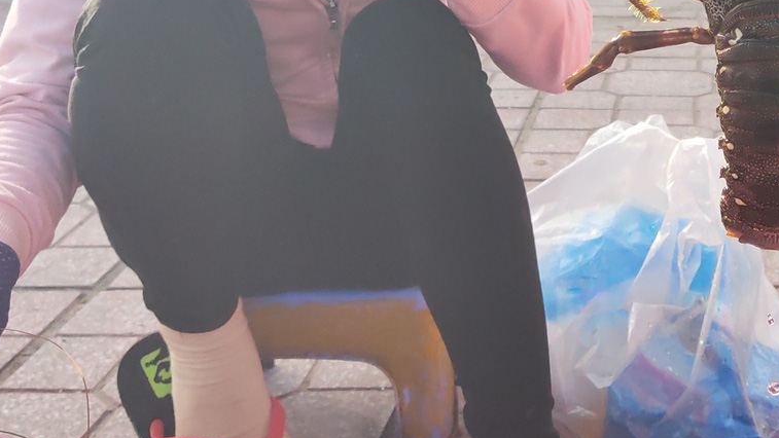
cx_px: 749
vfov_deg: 15.8
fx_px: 1487
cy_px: -160
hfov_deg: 27.9
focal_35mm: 72
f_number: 1.7
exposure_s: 1/1942
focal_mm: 4.71
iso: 50
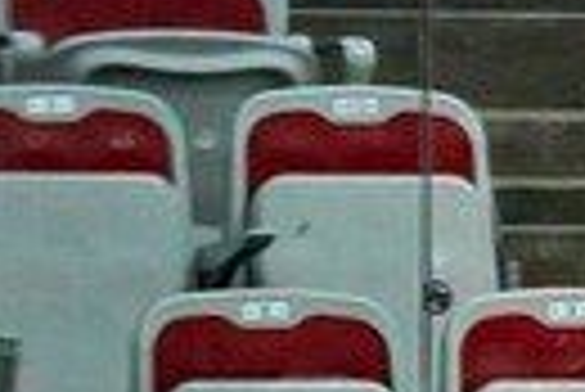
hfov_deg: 2.1
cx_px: 1549
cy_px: 1107
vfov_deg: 1.4
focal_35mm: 989
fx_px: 16089
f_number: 2.8
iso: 800
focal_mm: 123
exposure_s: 1/640
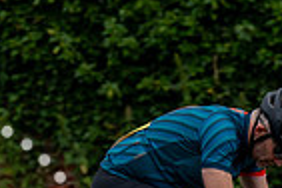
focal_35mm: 345
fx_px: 2702
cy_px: 187
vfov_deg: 4.0
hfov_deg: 6.0
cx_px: 228
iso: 800
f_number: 2.8
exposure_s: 1/800
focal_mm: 82
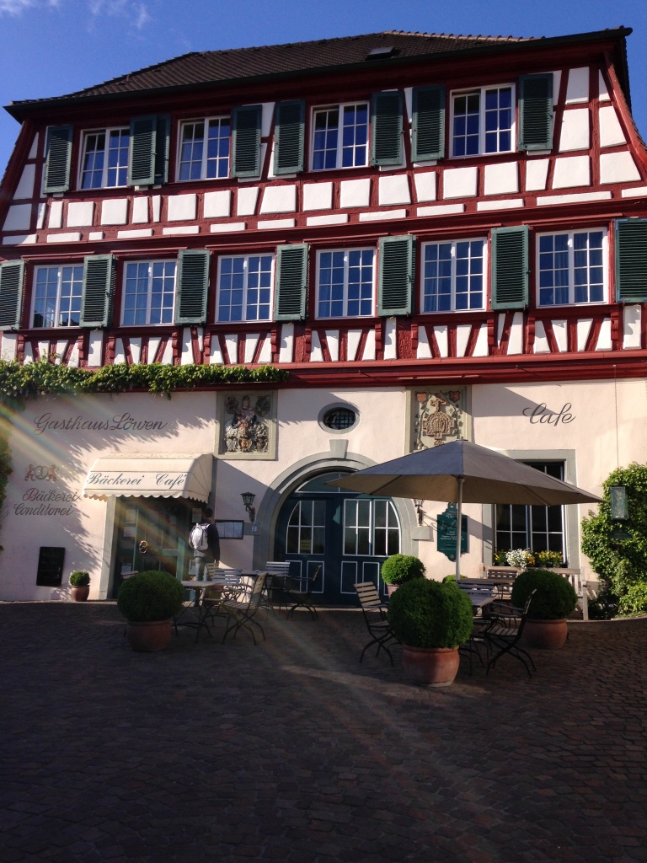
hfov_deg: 42.9
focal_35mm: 33
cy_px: 432
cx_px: 324
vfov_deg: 55.4
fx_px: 822
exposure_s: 1/1261
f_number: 2.4
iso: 50
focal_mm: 4.12
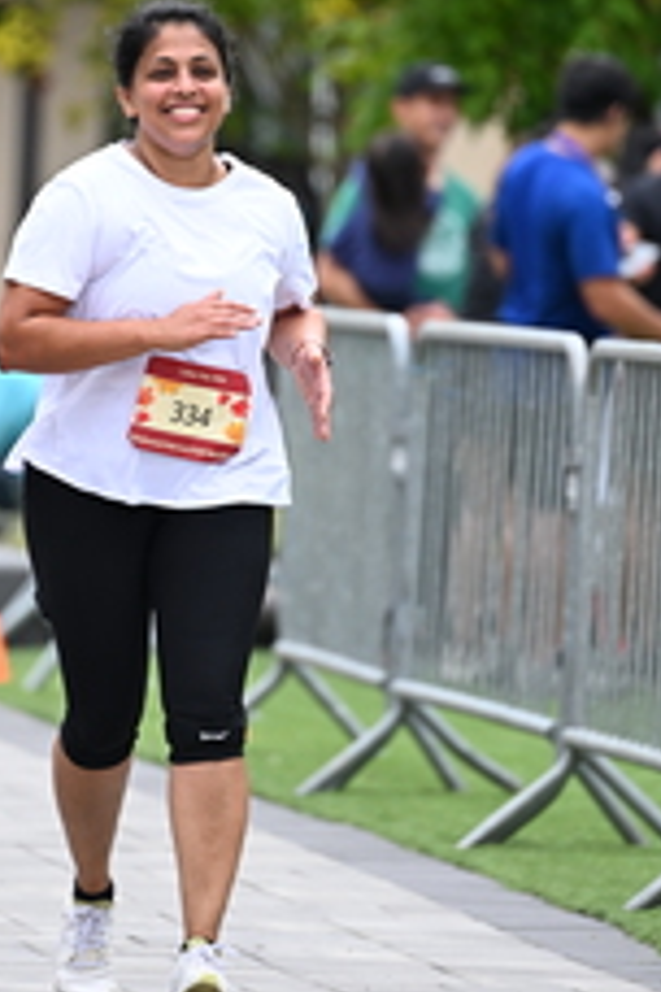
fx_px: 13274
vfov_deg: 4.3
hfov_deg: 2.9
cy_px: 274
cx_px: 233
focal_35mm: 482
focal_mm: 200
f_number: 2.8
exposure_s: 1/2000
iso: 640
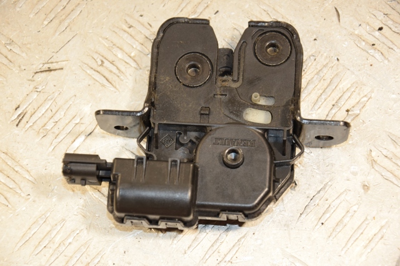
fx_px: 1416
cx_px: 200
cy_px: 133
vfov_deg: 10.7
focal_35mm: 128
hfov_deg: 16.1
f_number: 5.6
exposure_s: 1/160
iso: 800
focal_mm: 85
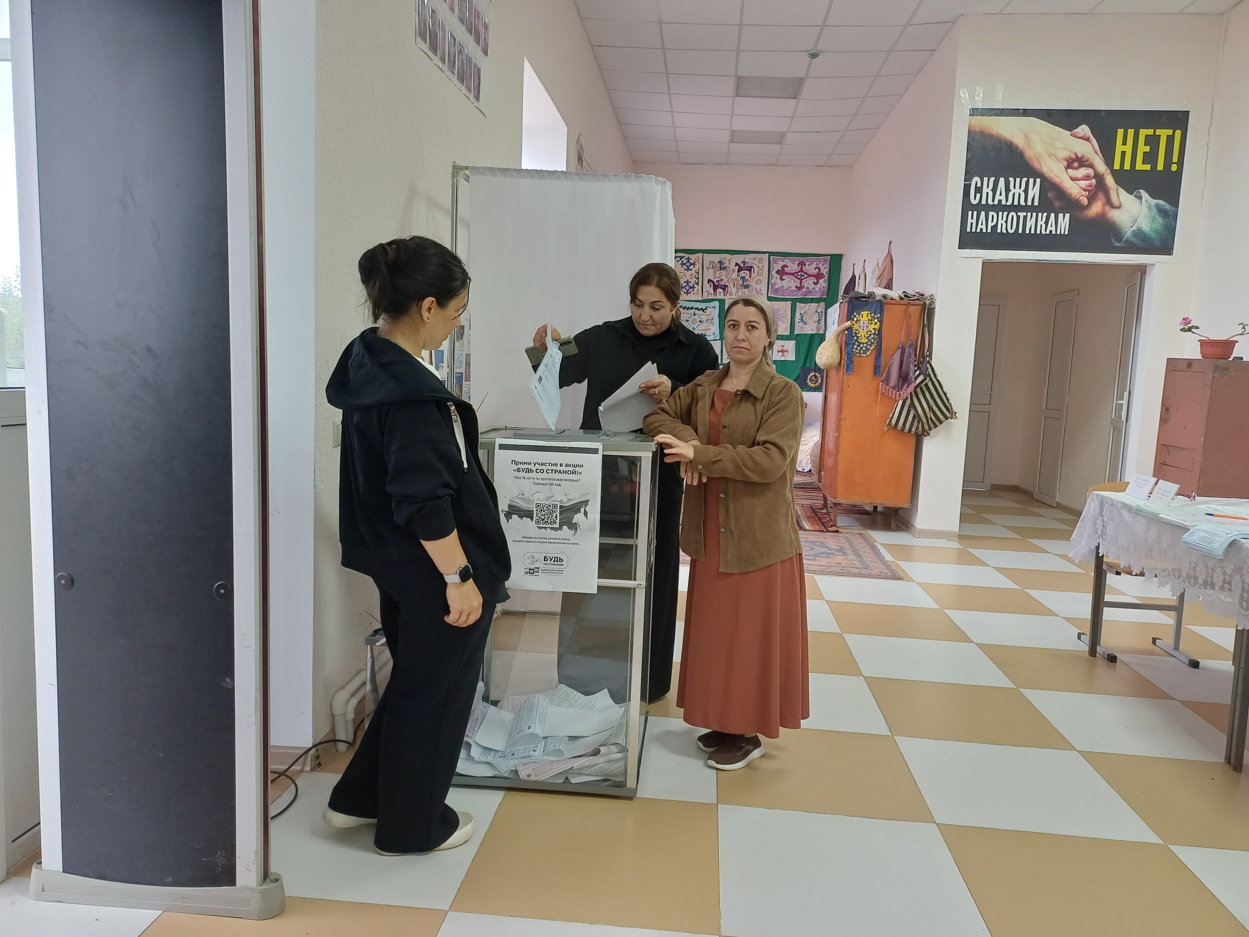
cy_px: 468
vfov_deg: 54.9
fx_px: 902
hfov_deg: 69.4
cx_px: 624
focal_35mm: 25
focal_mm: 4.65
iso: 160
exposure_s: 1/50
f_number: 1.8
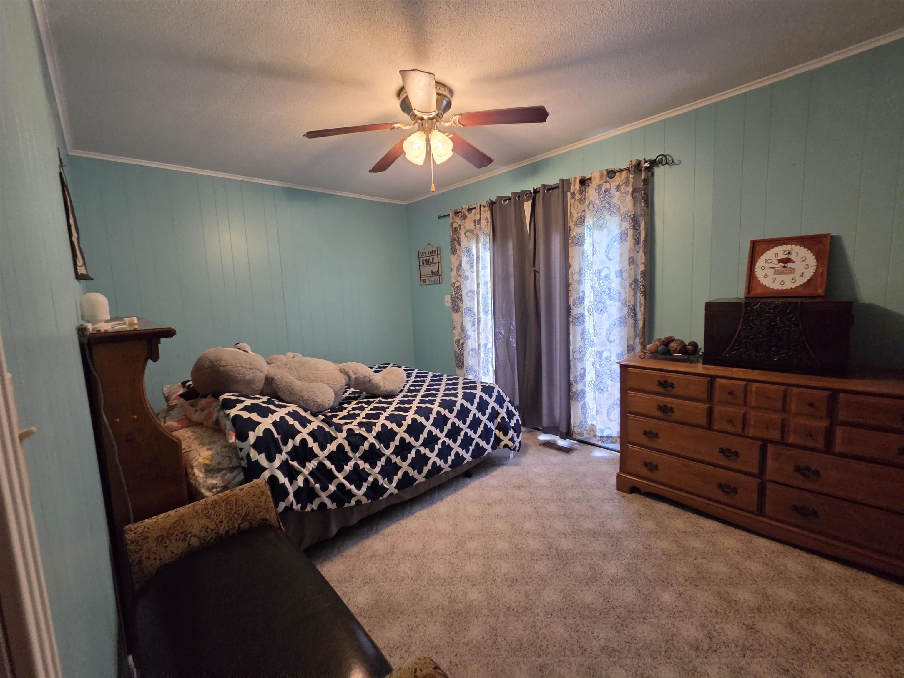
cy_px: 339
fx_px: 339
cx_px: 452
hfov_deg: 106.2
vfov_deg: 89.9
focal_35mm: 13
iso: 500
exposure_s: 1/60
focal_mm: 2.2
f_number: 2.2
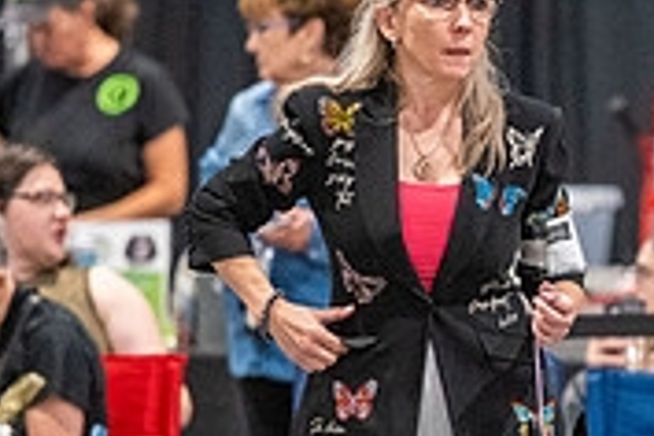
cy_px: 351
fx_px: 14332
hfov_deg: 2.6
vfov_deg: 1.7
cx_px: 585
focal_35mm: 789
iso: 6400
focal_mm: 200
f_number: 2.8
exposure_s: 1/250
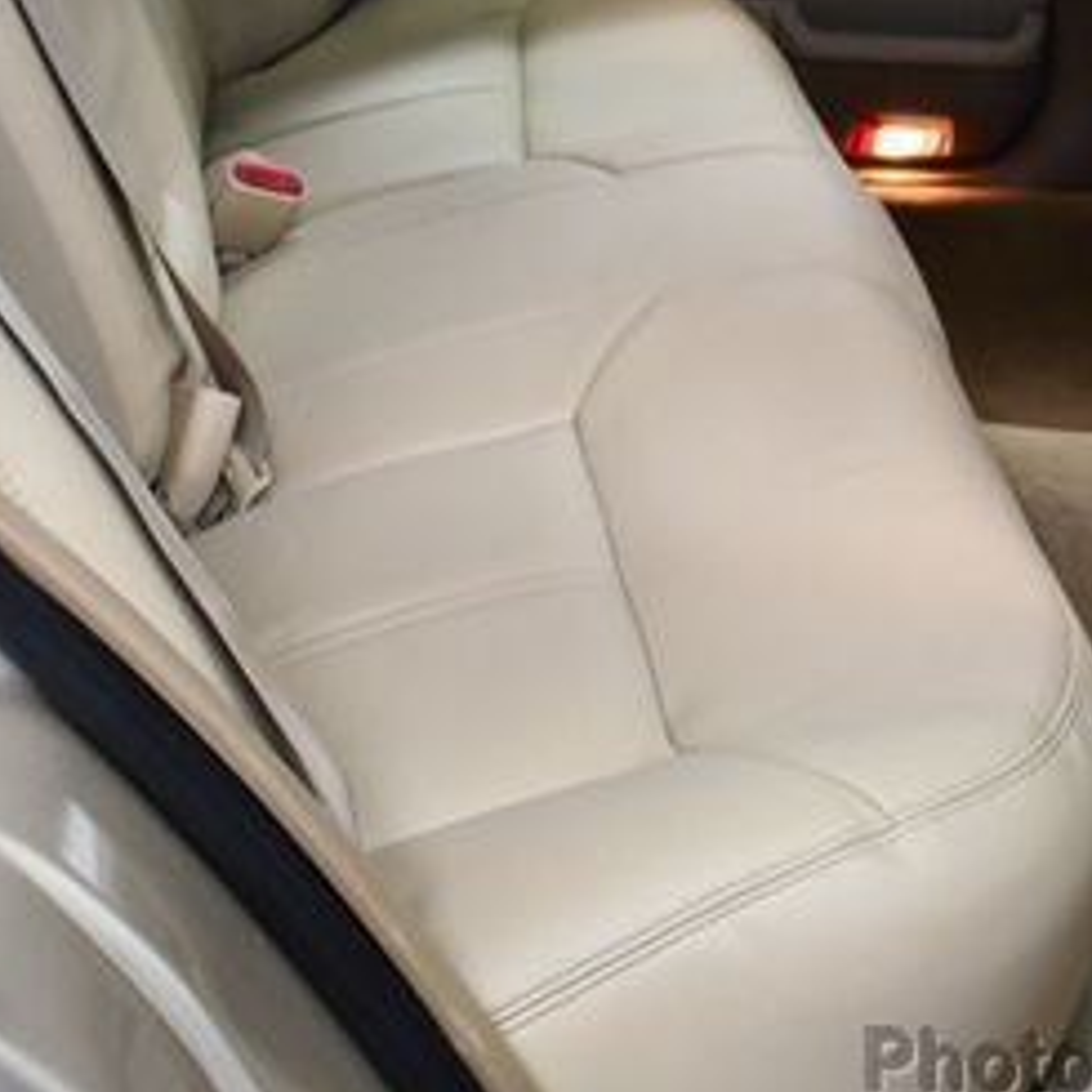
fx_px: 2855
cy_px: 196
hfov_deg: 21.5
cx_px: 811
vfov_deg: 21.3
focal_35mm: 80
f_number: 3.5
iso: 1400
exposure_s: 1/125
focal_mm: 18
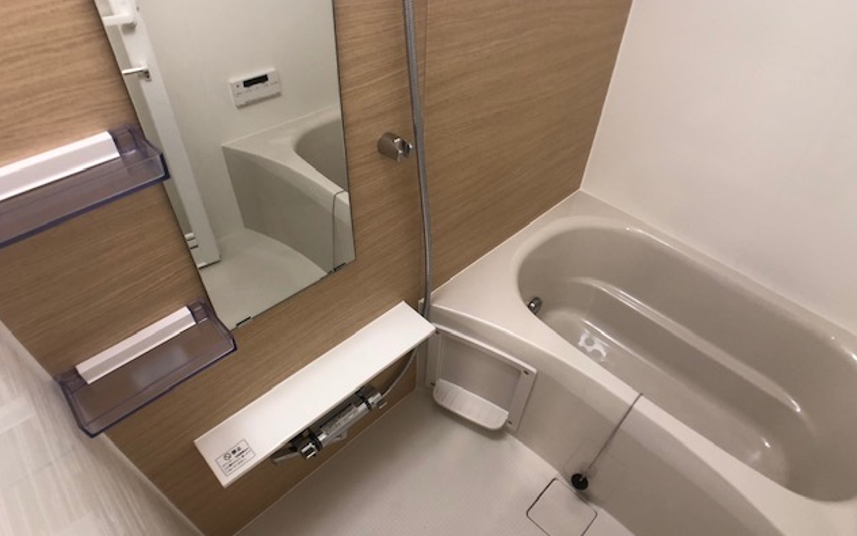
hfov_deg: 62.9
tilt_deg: -42.1
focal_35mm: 30
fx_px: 701
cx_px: 428
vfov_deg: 41.9
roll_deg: -0.6
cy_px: 276
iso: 50
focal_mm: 3.99
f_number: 1.8
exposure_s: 1/17
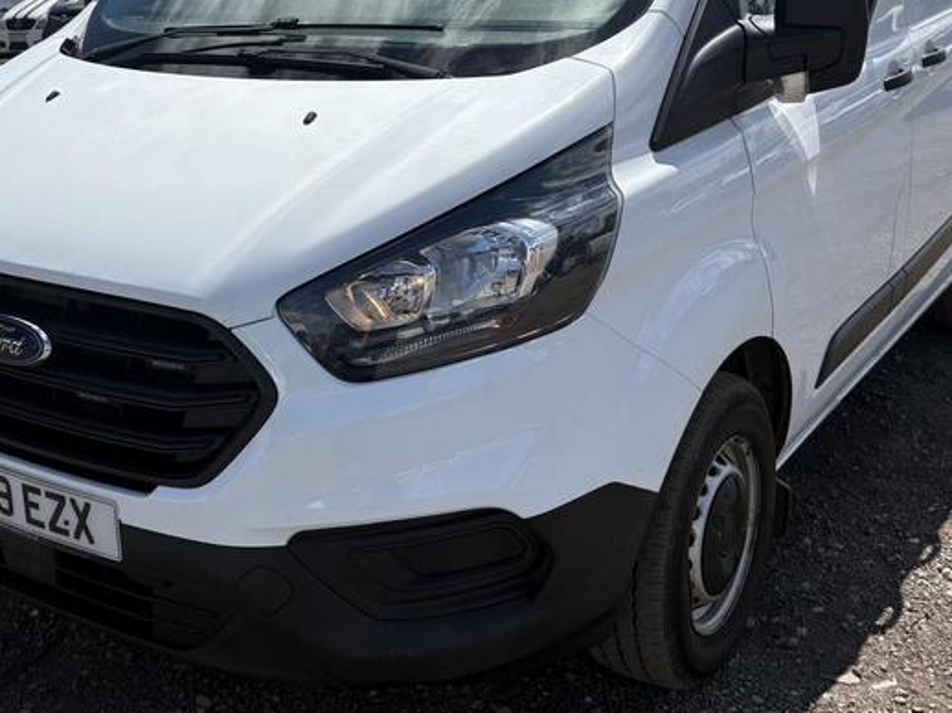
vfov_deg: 31.7
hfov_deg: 42.0
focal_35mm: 45
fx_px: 1237
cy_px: 195
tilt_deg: -9.2
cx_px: 423
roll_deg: +1.4
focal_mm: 5.96
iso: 50
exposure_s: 1/4950
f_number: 1.6
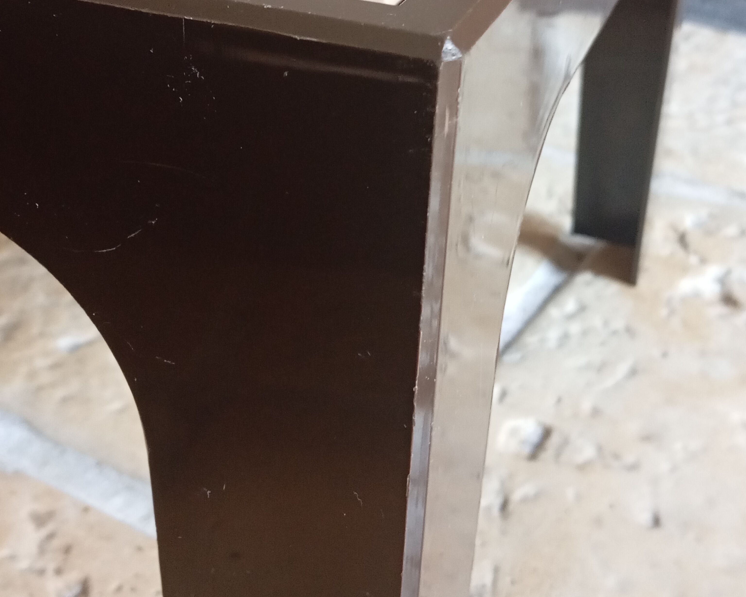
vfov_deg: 28.8
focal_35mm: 52
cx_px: 373
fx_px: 1148
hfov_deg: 36.0
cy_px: 169
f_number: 1.8
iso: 2737
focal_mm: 4.22
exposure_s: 1/20
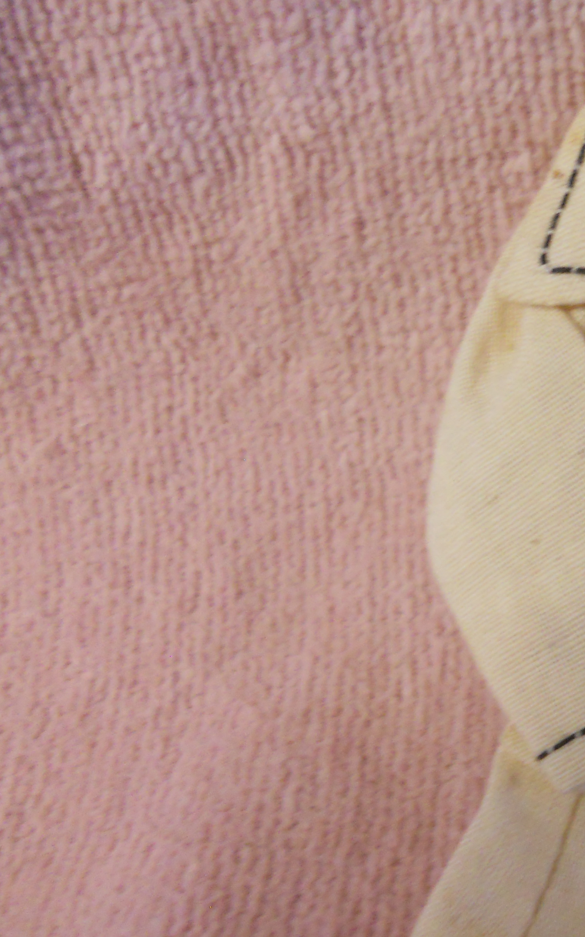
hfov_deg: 21.3
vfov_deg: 36.3
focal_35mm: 56
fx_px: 1429
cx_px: 721
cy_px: 498
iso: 400
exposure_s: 1/30
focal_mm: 5.8
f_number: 3.5
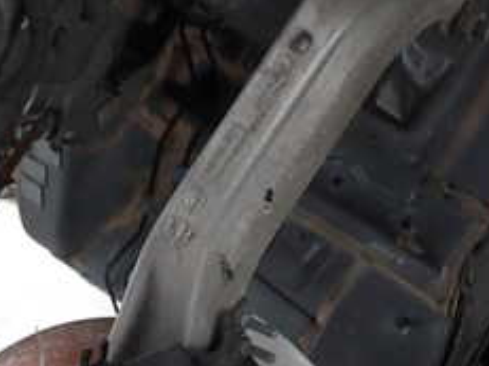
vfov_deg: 18.2
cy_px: 404
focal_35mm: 78
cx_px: 165
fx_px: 1101
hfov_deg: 24.9
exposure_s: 1/60
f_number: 2.3
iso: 125
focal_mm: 5.4
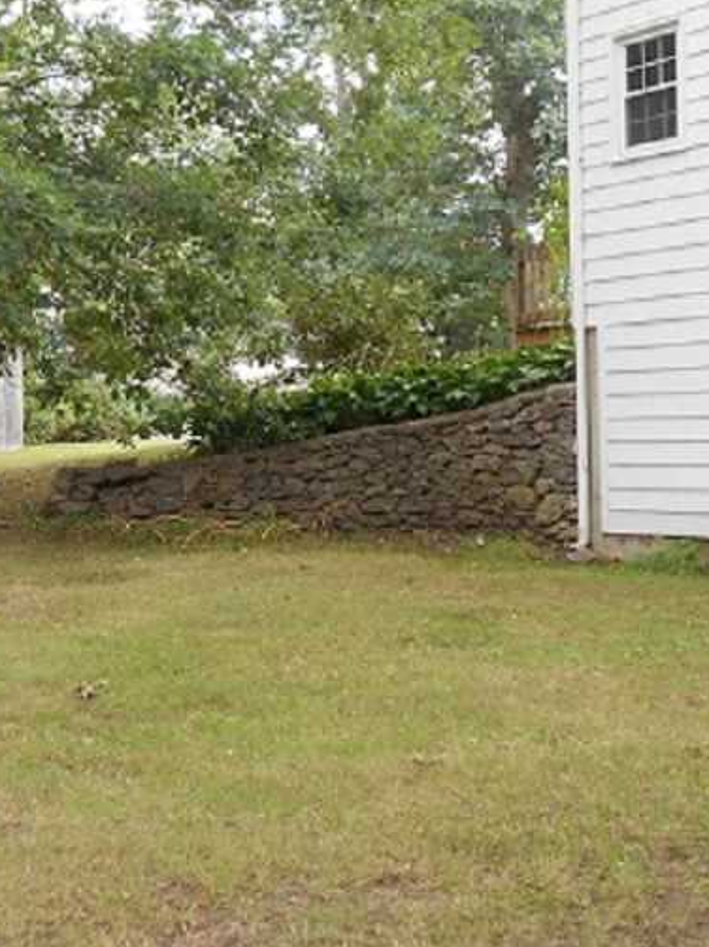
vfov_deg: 32.7
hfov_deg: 24.6
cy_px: 402
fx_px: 1613
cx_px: 187
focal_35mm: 59
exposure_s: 1/30
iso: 100
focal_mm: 6.7
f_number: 3.9
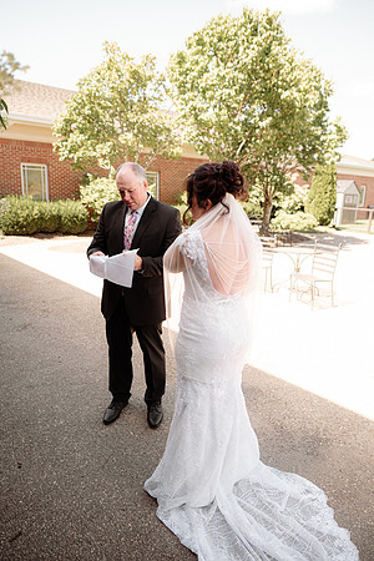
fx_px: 374
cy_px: 280
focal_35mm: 24
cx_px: 187
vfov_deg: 73.7
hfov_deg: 53.1
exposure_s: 1/400
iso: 160
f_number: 2.8
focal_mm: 24
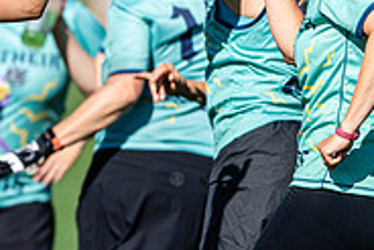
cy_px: 129
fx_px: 13100
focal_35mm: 1260
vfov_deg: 1.1
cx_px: -171
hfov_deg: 1.6
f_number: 2.8
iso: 100
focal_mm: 400
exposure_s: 1/2500
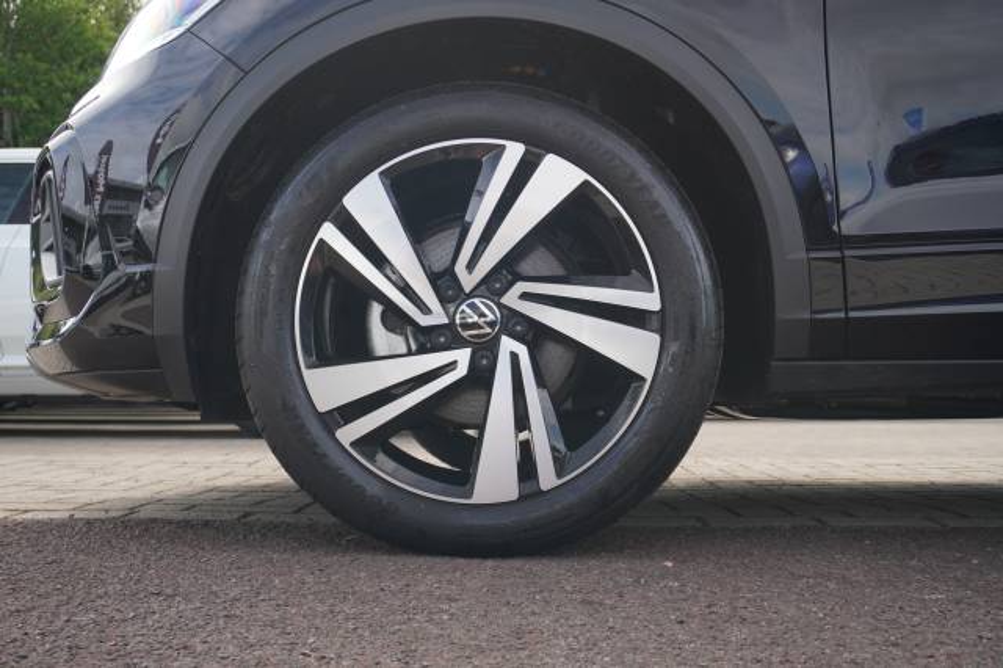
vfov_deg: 35.5
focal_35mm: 38
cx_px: 502
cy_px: 334
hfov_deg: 51.3
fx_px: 1044
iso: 200
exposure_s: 1/200
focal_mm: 25
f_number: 5.6
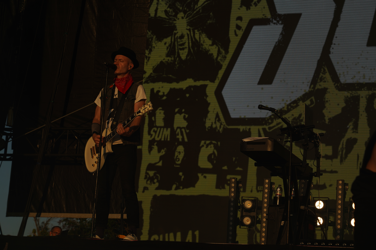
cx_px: 188
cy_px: 125
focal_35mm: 105
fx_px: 1097
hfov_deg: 19.5
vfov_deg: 13.0
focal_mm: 105
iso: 100
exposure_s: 1/800
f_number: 8
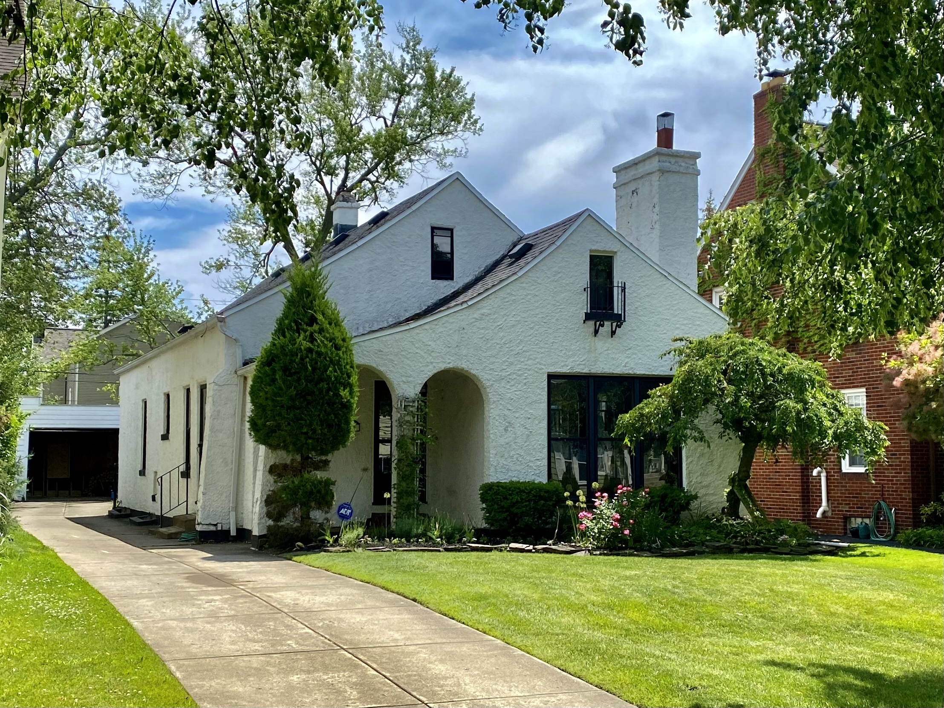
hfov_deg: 67.3
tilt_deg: +5.4
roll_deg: +1.1
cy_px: 354
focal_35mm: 26
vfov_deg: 53.1
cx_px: 472
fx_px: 709
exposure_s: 1/2268
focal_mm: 4.25
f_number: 1.8
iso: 32
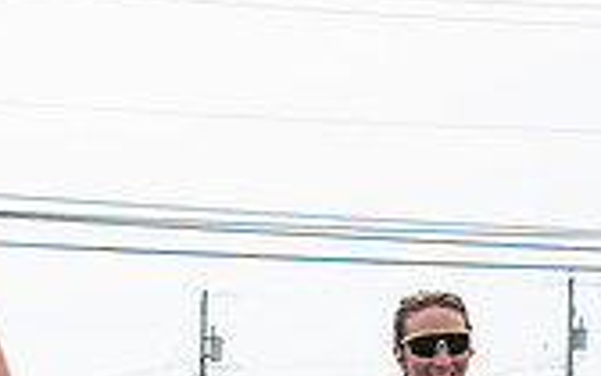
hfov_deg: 8.8
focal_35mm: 238
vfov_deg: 5.5
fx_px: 3898
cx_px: 358
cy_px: 495
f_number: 4
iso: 800
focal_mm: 56
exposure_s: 1/3200
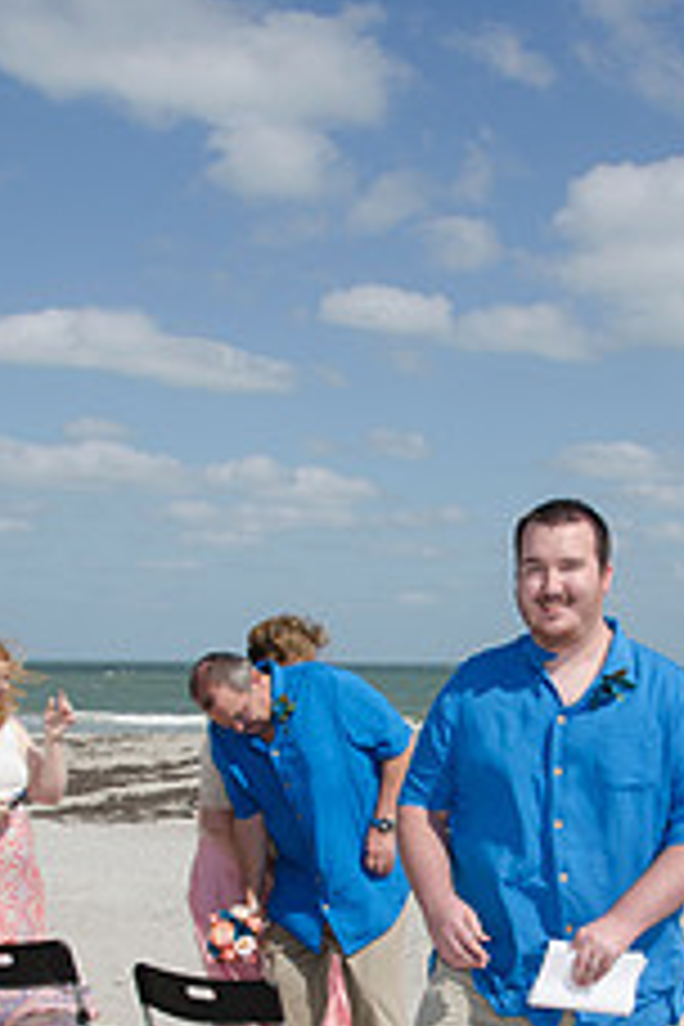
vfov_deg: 30.2
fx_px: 1852
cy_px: 824
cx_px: 518
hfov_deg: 20.7
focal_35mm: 65
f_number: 10
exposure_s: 1/250
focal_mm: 22
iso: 100
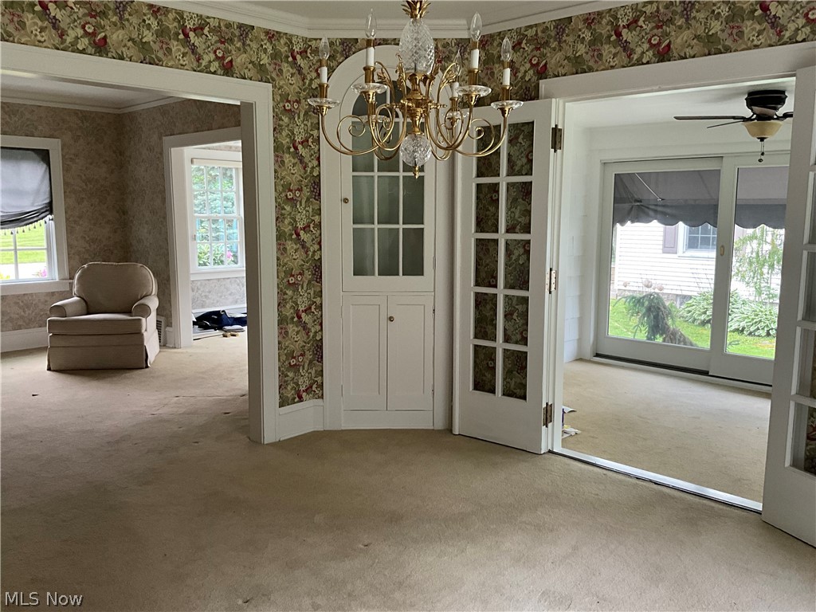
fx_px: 684
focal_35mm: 29
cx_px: 408
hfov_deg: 61.7
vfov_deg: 48.2
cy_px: 306
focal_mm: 3
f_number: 1.8
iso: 125
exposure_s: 1/60
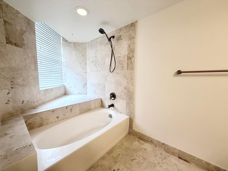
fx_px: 92
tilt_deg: -6.0
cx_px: 114
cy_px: 86
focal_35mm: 14
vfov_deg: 85.7
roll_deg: -0.1
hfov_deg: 102.1
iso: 160
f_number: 2.2
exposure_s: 1/120
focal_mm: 2.22
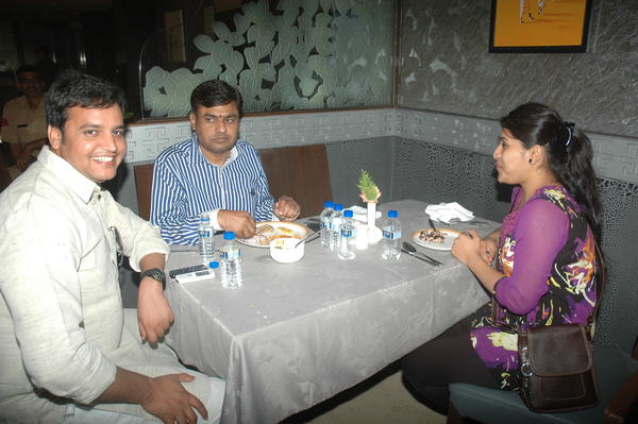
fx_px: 478
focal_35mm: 27
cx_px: 319
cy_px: 212
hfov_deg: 67.4
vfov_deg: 47.9
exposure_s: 1/60
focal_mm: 18
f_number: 4.5
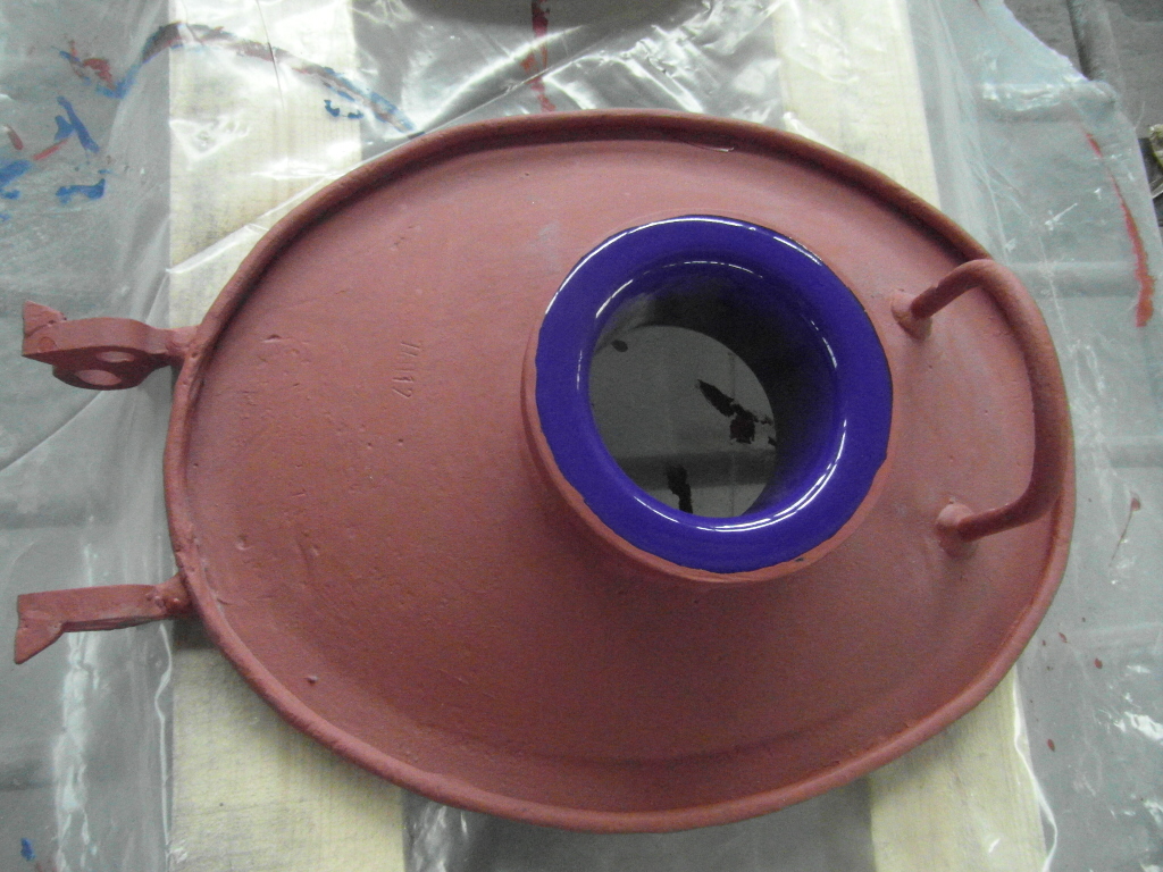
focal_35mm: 24
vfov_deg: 56.8
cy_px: 436
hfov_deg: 71.6
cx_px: 582
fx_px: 806
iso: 800
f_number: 3.2
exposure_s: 1/30
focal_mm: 4
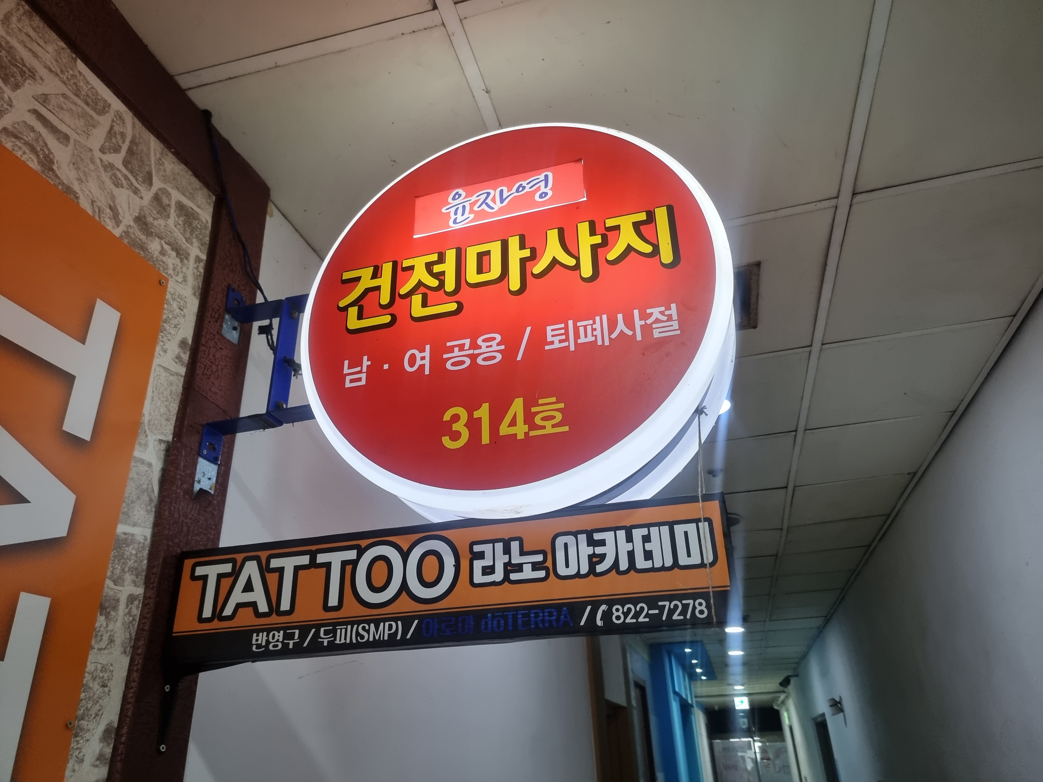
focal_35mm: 24
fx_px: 723
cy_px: 391
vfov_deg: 56.8
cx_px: 522
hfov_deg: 71.6
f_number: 1.8
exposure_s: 1/120
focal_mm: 6.7
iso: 320
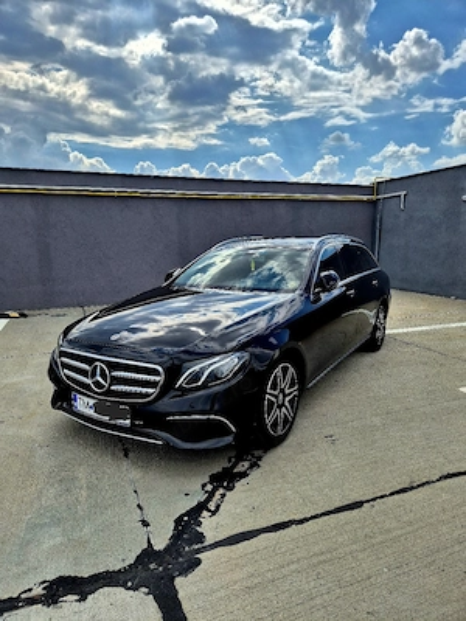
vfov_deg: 73.9
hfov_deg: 58.9
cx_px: 233
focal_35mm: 23
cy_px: 310
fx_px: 413
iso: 25
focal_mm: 5.4
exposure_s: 1/2500
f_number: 1.8
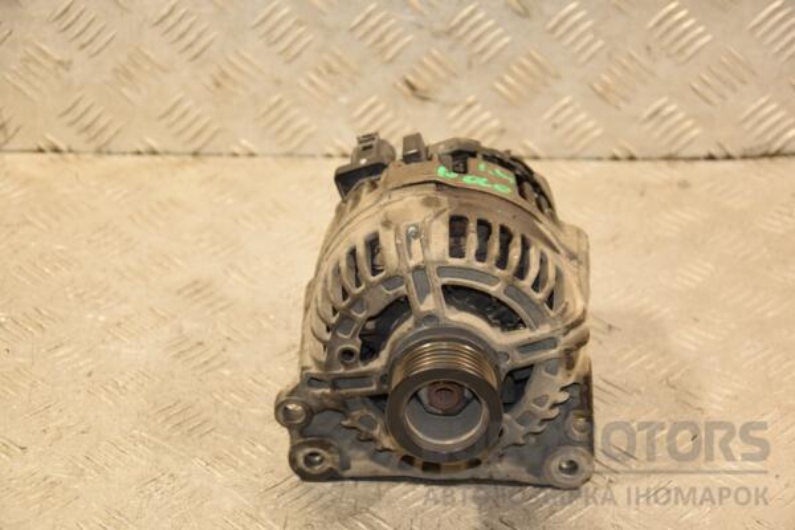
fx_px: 2054
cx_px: 398
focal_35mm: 93
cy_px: 265
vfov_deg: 14.7
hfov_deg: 21.9
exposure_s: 1/125
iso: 800
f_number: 5.3
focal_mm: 62
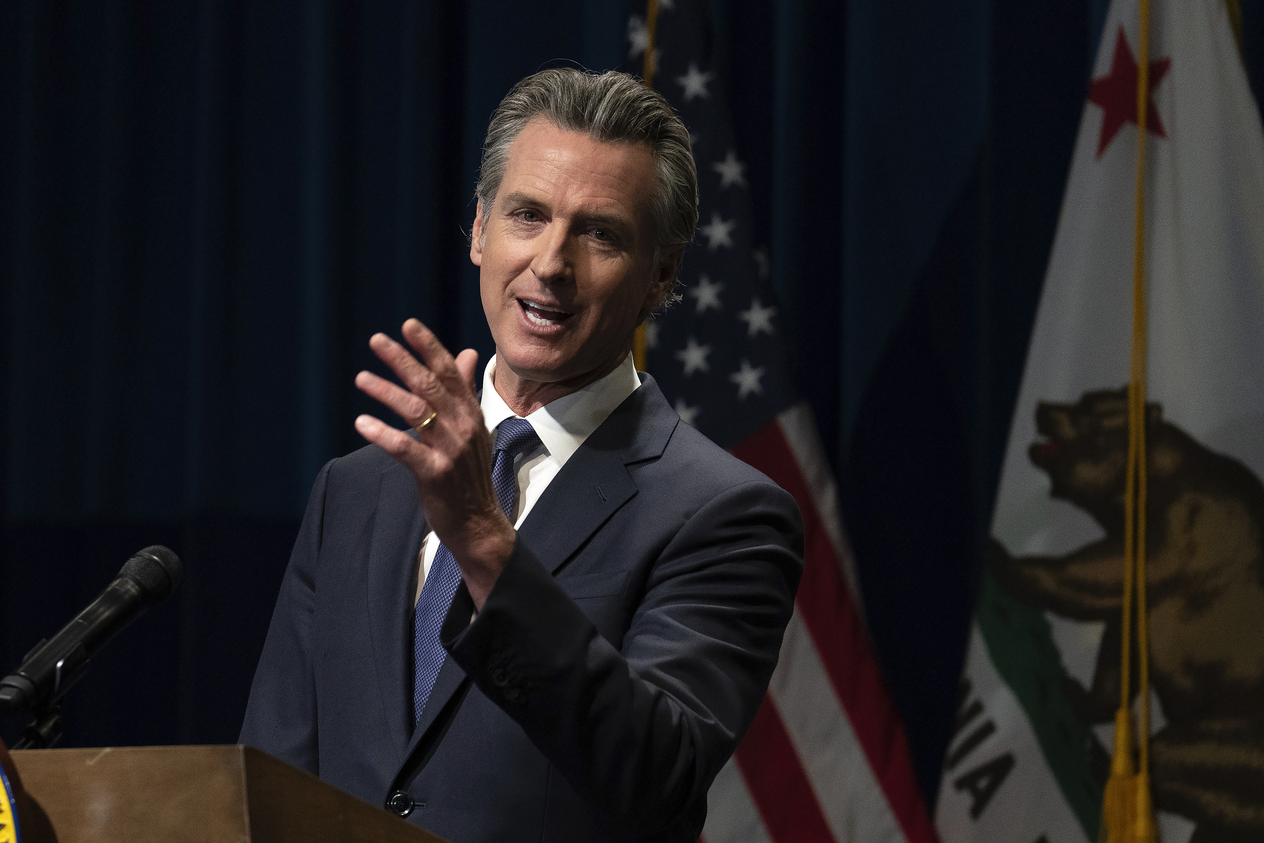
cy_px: 422
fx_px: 6916
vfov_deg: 7.0
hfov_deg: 10.4
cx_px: 632
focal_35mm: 197
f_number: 3.5
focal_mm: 197
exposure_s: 1/250
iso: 3200
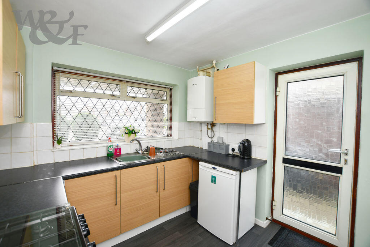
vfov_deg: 77.3
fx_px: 154
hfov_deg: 100.4
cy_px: 124
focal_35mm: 15
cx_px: 185
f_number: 5
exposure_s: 1/100
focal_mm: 10
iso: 200
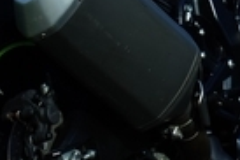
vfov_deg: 2.2
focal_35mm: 613
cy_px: -56
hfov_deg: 3.4
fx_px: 4082
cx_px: 361
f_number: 11
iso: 100
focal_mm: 105
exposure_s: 1/125
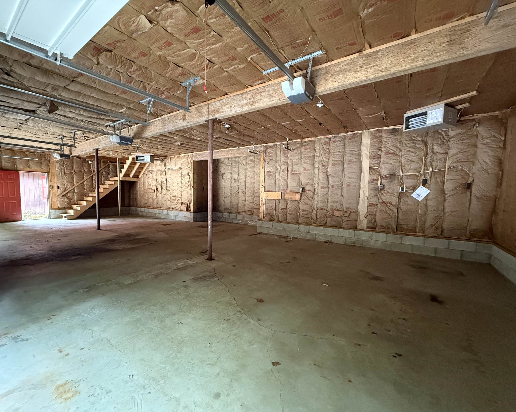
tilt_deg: -4.6
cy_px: 210
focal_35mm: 15
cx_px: 236
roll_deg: -0.6
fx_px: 229
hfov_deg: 96.6
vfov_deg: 84.0
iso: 1250
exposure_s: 1/60
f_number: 2.2
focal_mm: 2.22
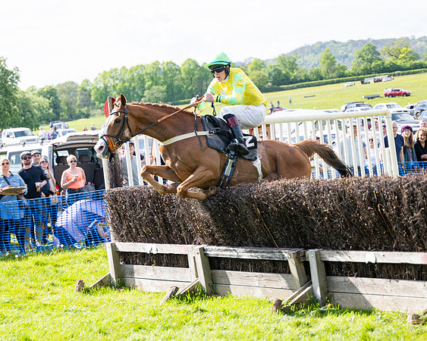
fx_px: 1394
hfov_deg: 17.4
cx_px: 205
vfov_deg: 14.0
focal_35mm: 110
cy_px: 170
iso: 200
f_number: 4
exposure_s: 1/800
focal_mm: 98
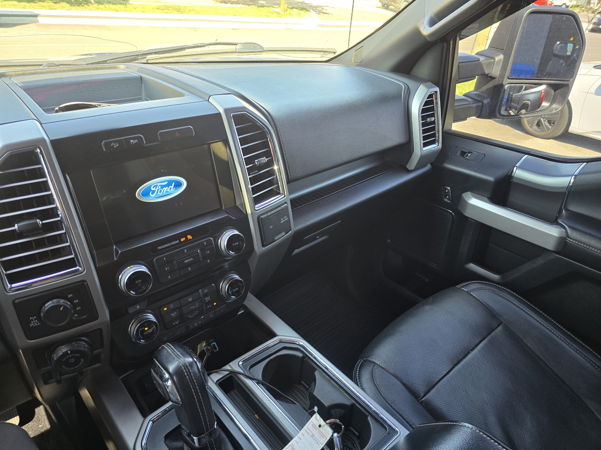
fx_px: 399
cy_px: 225
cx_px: 300
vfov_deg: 58.9
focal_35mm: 23
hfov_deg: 73.9
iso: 100
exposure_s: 1/120
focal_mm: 6.3
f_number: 1.7
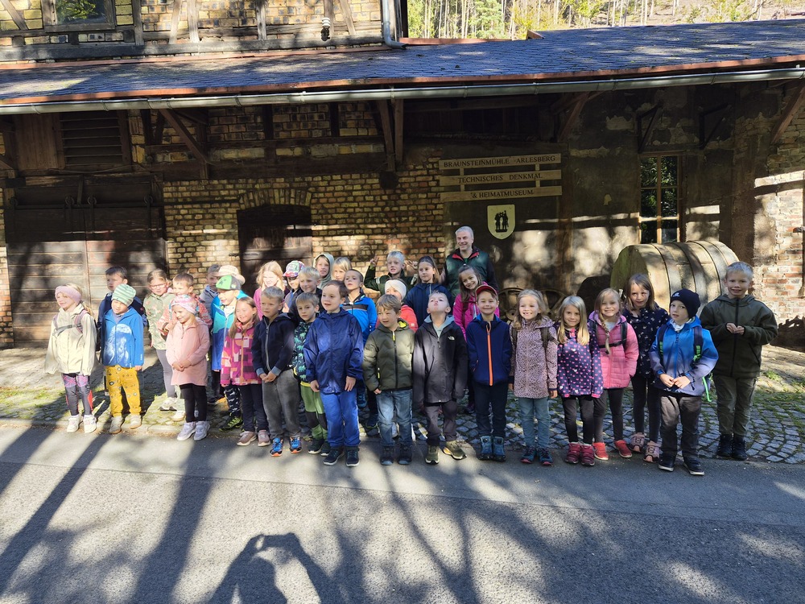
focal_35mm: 23
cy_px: 302
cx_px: 402
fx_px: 535
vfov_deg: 58.9
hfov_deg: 73.9
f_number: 1.8
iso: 50
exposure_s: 1/552
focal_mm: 5.4
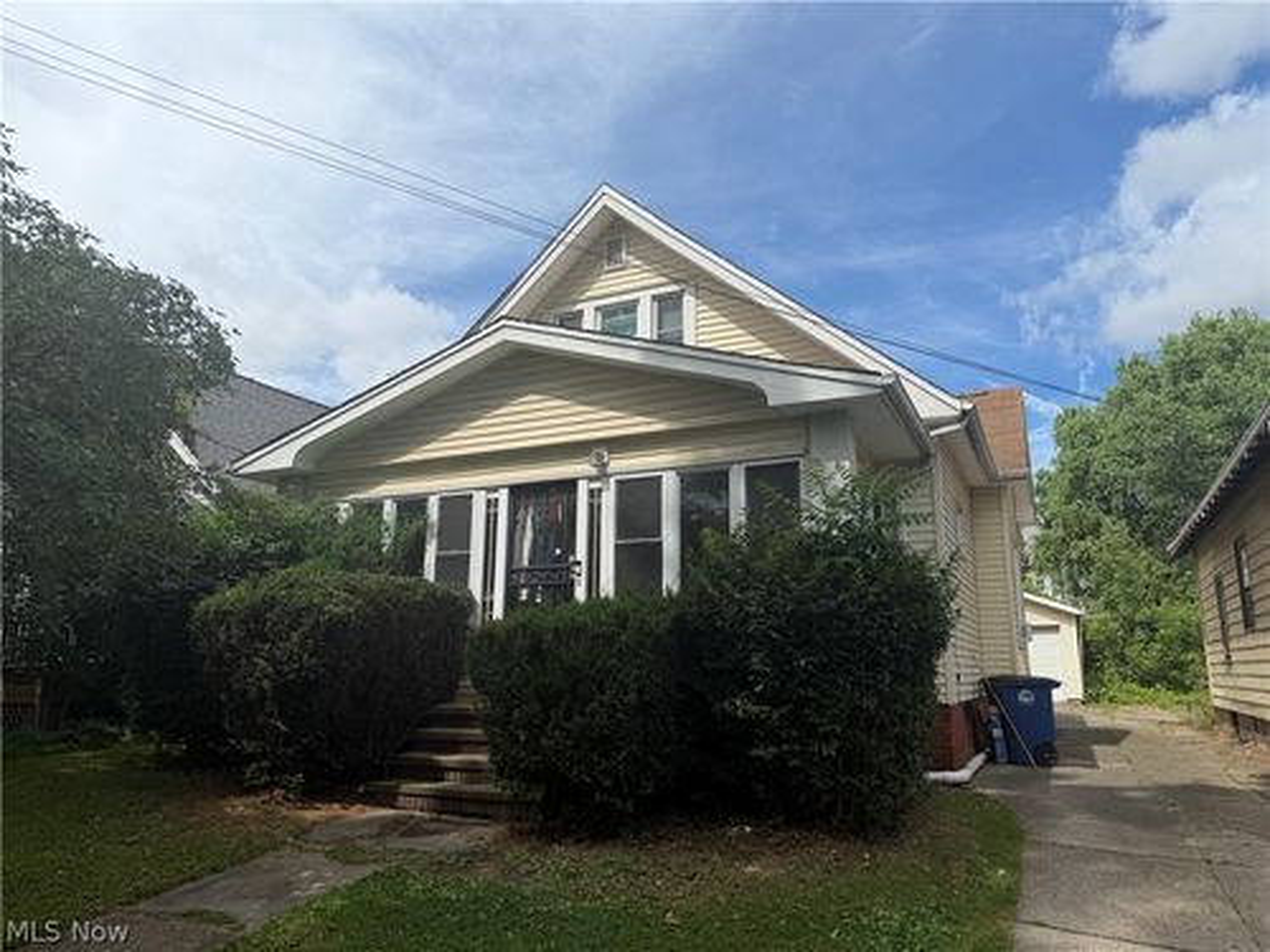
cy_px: 476
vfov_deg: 56.8
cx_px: 635
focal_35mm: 24
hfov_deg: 71.6
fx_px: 881
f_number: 1.78
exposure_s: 1/4673
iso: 80
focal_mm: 6.76
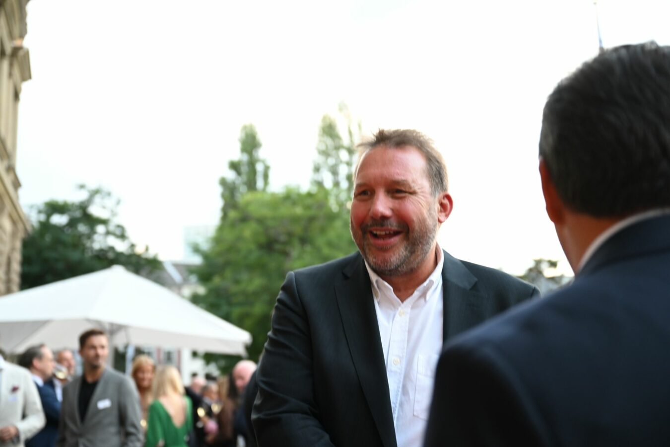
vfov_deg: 32.6
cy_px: 224
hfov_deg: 47.4
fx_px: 763
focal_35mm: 41
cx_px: 335
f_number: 3.2
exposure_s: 1/320
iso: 1250
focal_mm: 41
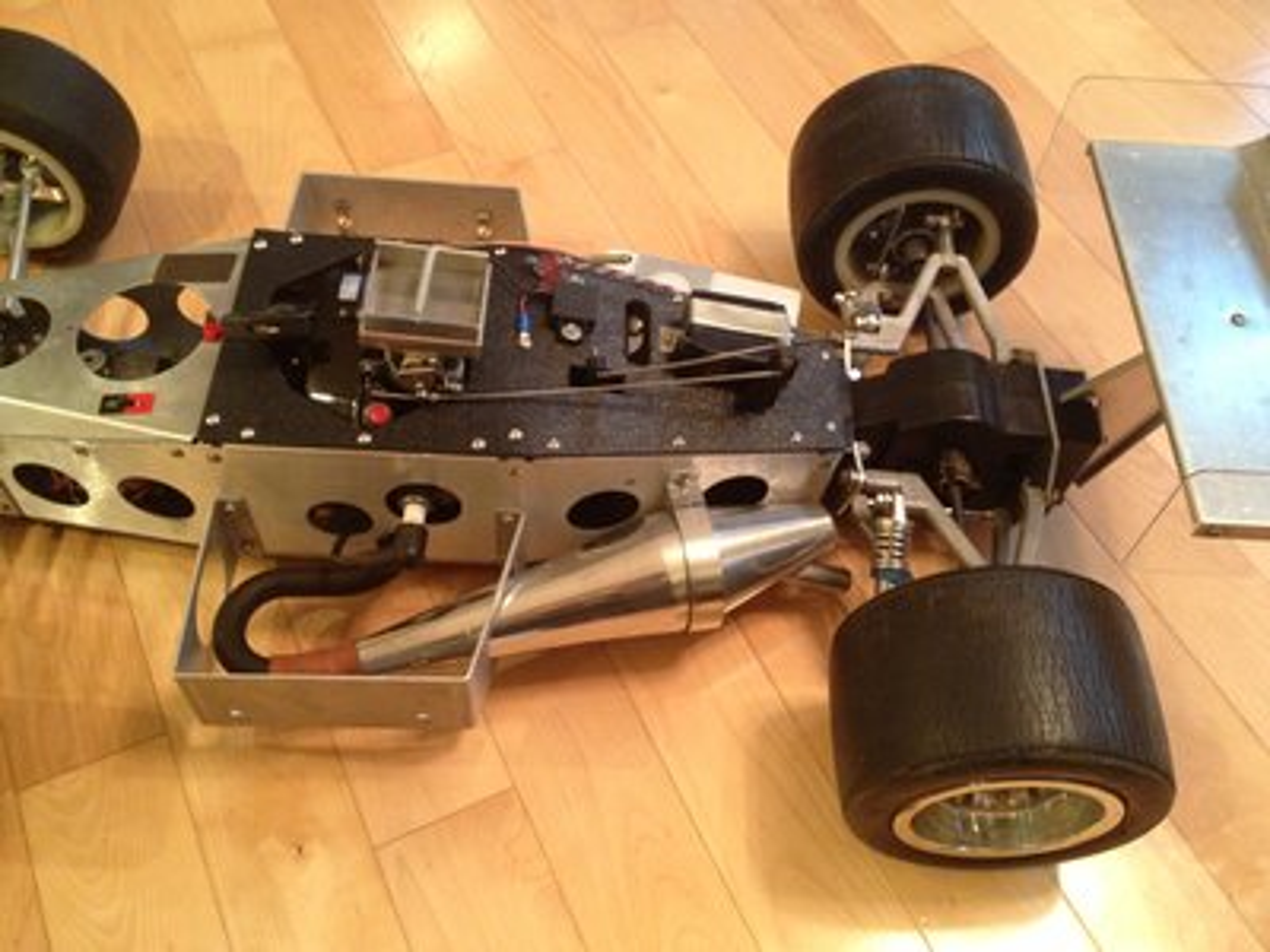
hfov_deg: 52.6
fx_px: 1284
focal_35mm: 35
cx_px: 635
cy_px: 476
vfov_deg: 40.7
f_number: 2.4
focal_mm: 4.28
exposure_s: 1/17
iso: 400
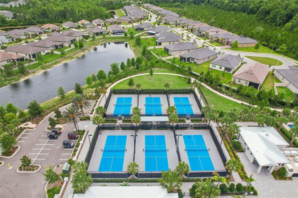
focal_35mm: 22
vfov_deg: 57.2
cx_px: 149
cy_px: 99
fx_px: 182
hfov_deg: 78.6
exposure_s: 1/1600
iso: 130
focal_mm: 8.4
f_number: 2.8
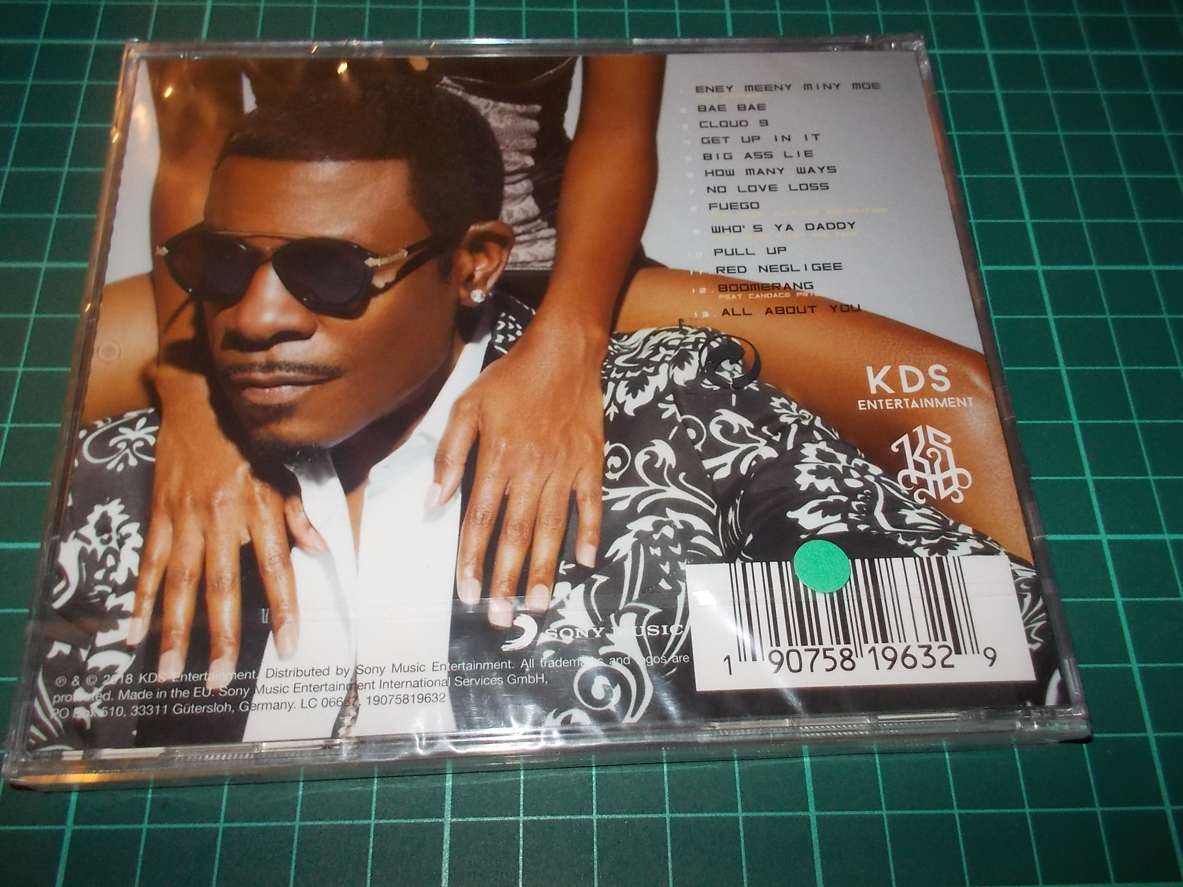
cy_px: 444
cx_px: 592
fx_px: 991
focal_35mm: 29
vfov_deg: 48.2
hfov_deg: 61.7
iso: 200
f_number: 3.3
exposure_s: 1/30
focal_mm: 4.1
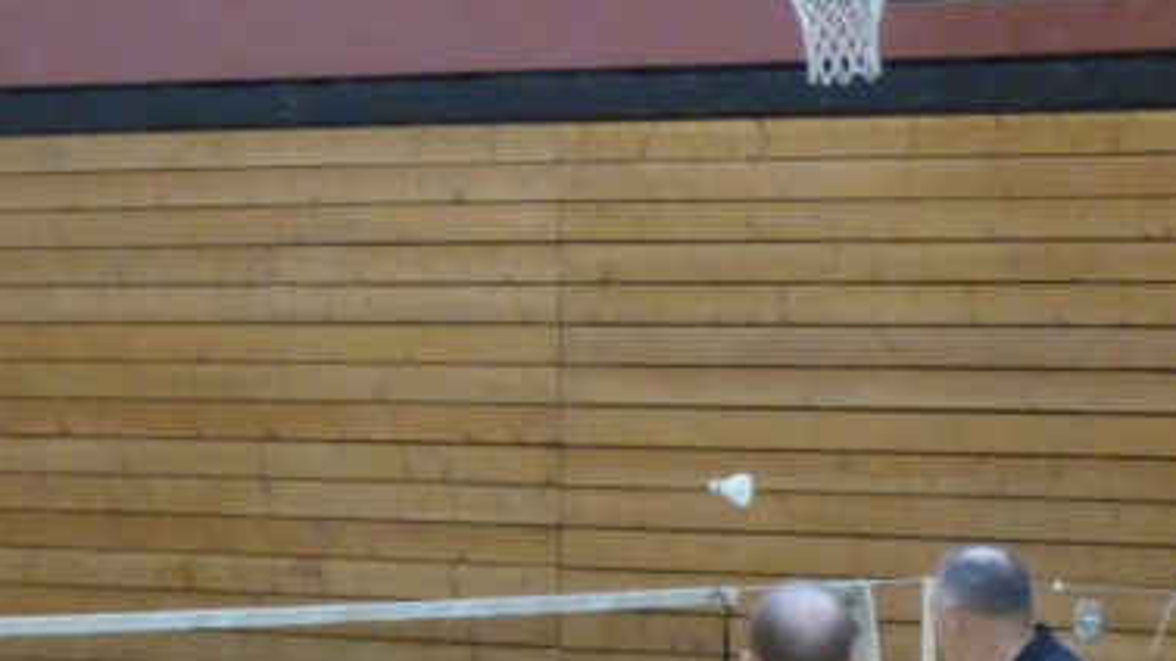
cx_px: -78
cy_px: 845
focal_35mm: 293
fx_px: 9136
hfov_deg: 7.3
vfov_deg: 4.1
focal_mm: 17.8
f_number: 2.8
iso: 500
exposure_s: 1/125
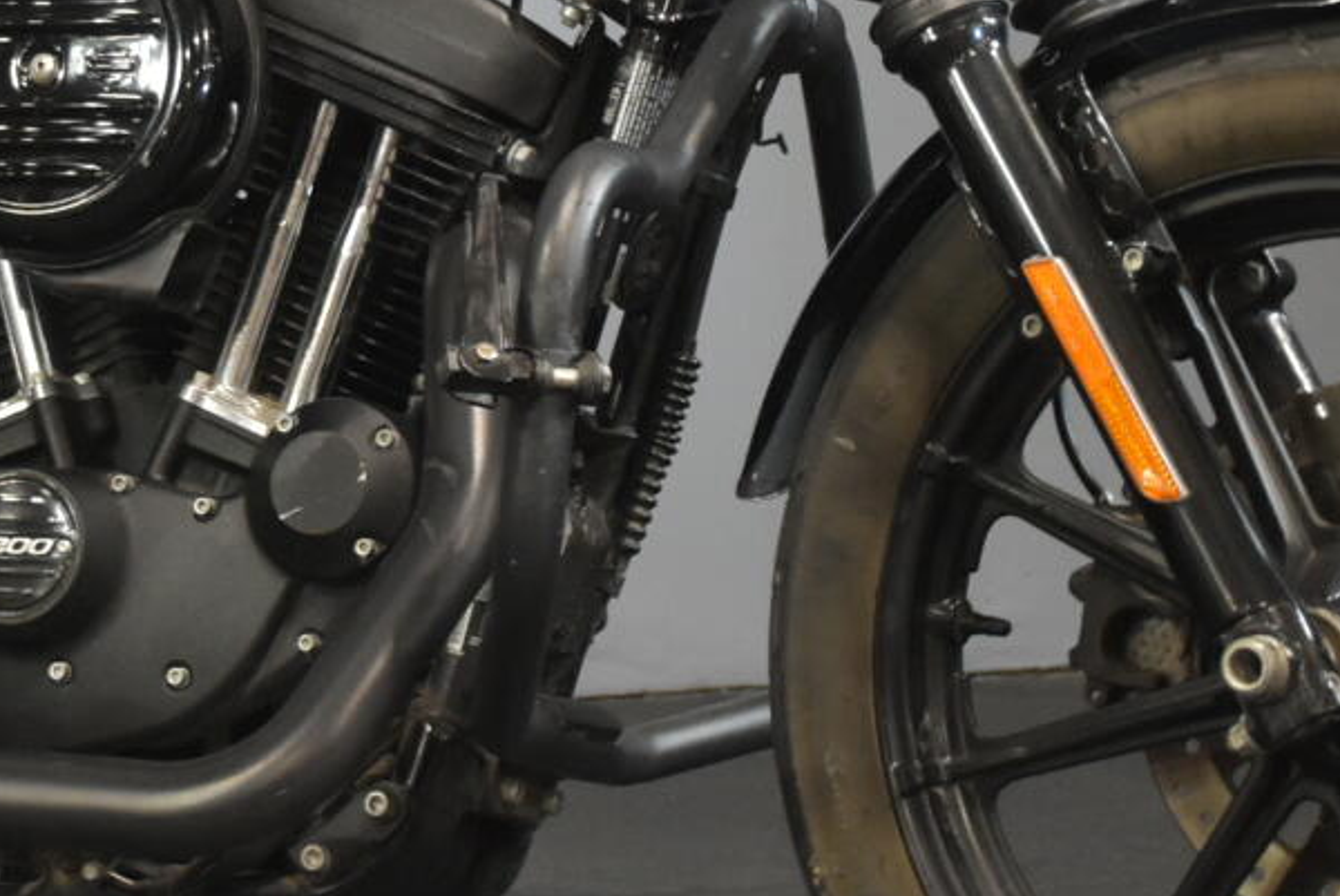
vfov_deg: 10.5
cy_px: -19
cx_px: 304
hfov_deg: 15.7
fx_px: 4842
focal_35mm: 130
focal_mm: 26
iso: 1600
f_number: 4.2
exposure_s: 1/30
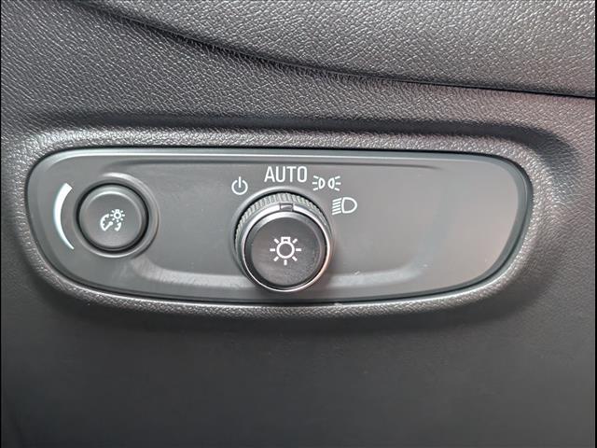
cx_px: 298
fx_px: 845
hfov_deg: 38.9
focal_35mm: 49
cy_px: 224
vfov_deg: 29.7
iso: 682
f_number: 1.68
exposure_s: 1/208
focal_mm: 6.9
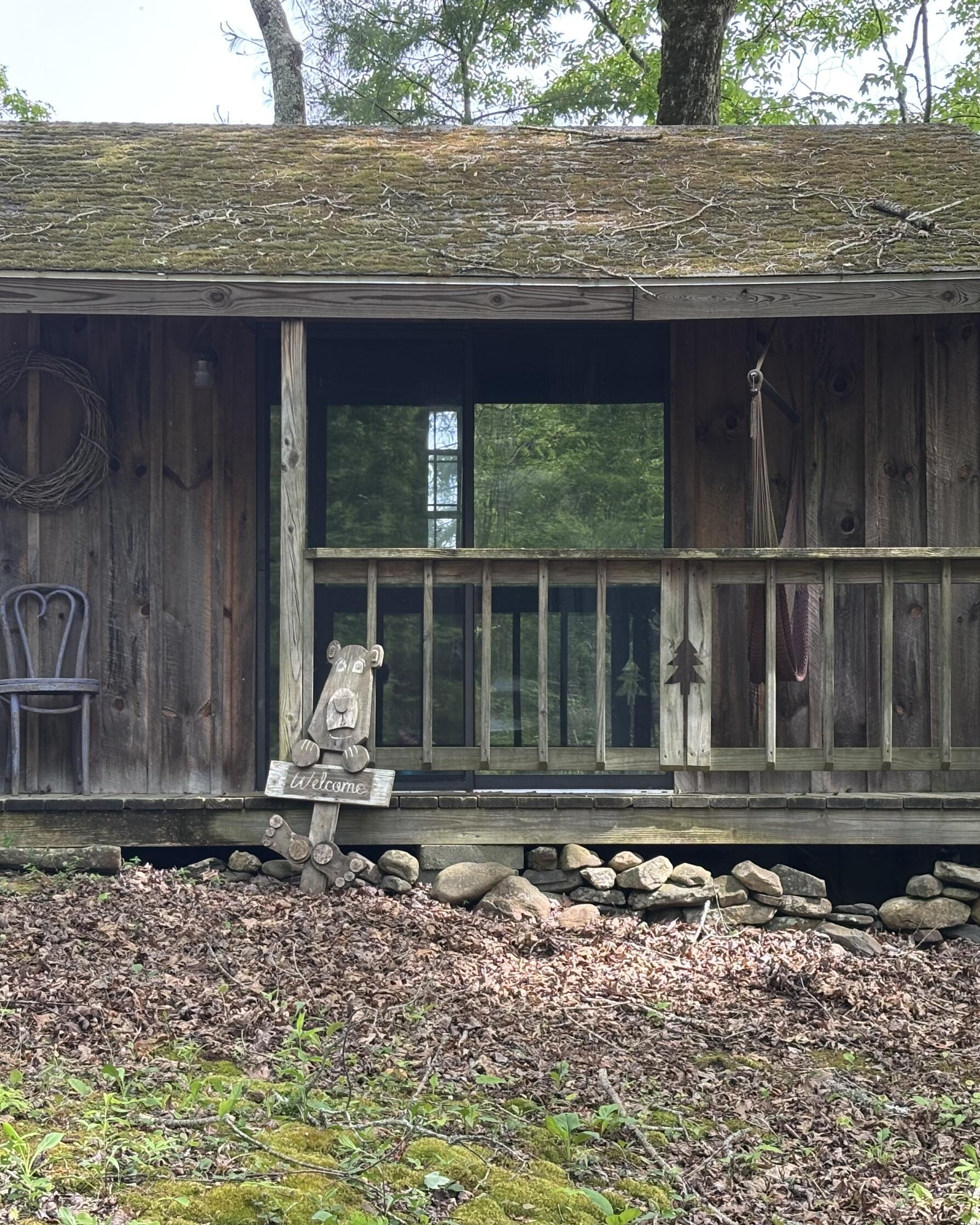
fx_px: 2466
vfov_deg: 27.9
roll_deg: -0.3
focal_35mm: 68
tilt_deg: +2.7
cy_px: 610
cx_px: 471
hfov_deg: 22.5
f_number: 1.6
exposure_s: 1/170
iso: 50
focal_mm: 5.96
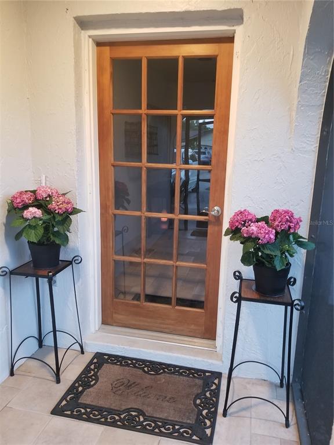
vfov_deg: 67.3
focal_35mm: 26
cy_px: 222
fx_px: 334
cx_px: 167
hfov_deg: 53.1
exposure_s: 1/24
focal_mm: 4.25
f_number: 1.7
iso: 250
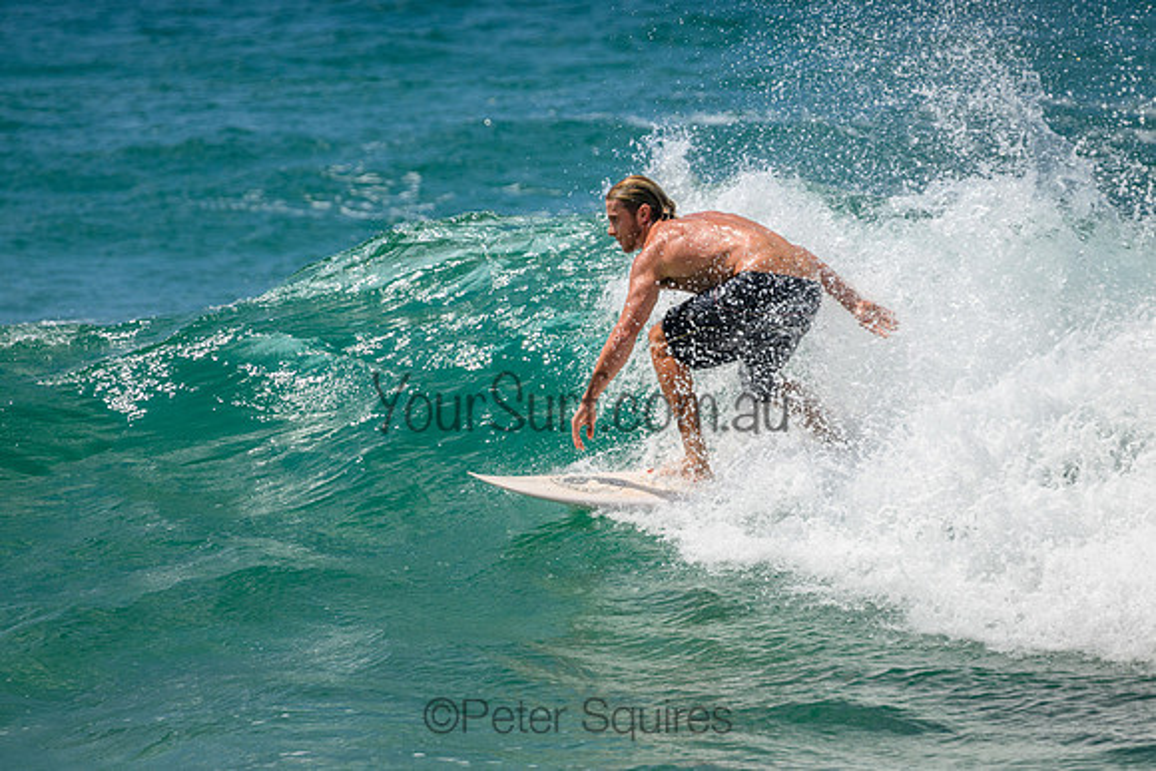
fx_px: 22393
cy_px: 480
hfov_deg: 3.0
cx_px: 485
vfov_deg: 2.0
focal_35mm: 697
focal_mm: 560
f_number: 11
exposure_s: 1/1600
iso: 400
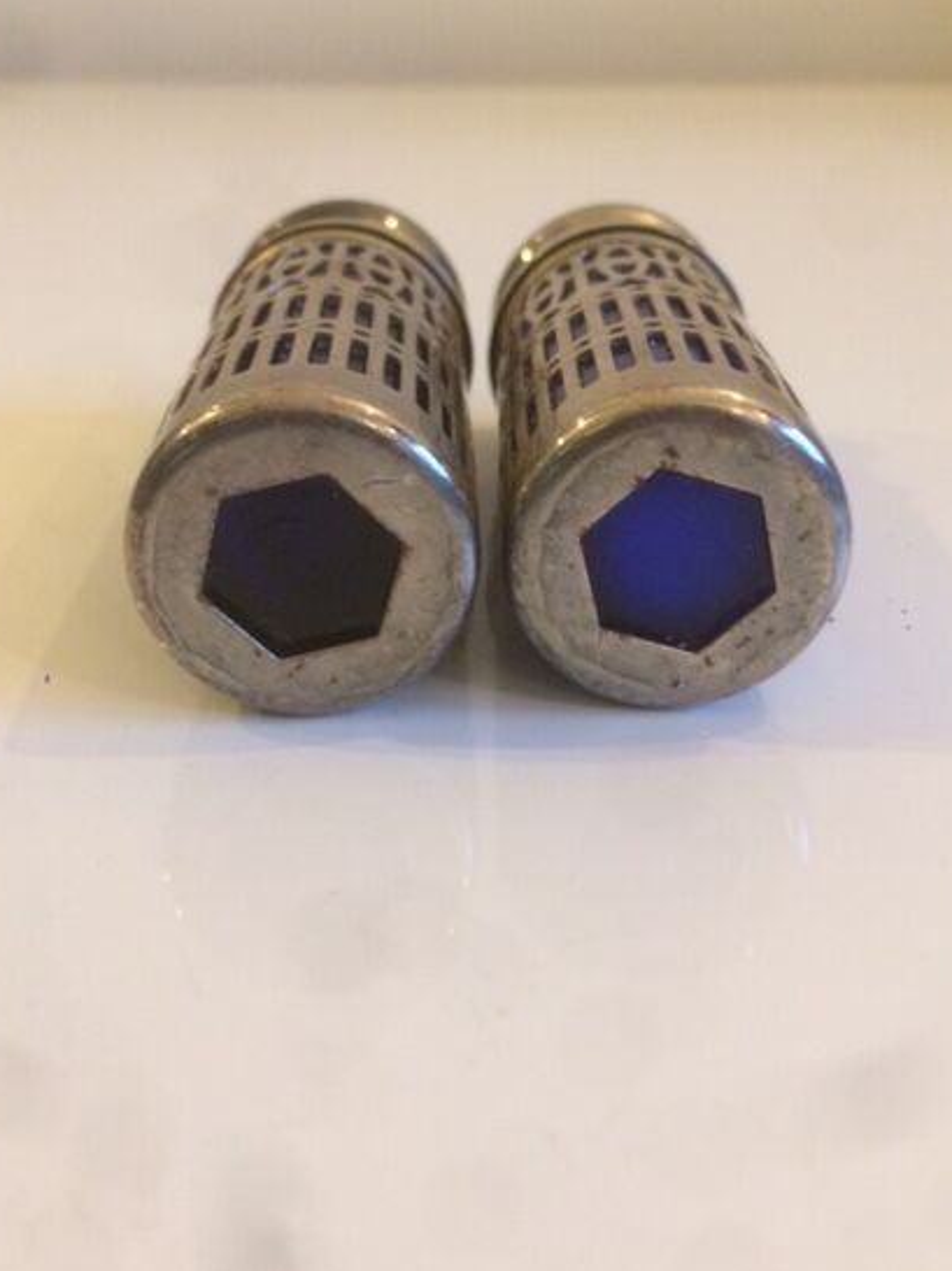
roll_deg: +0.7
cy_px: 649
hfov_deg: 41.8
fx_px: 1248
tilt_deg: -30.1
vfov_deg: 54.0
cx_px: 491
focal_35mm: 34
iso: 250
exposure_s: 1/33
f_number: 2.2
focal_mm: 4.15
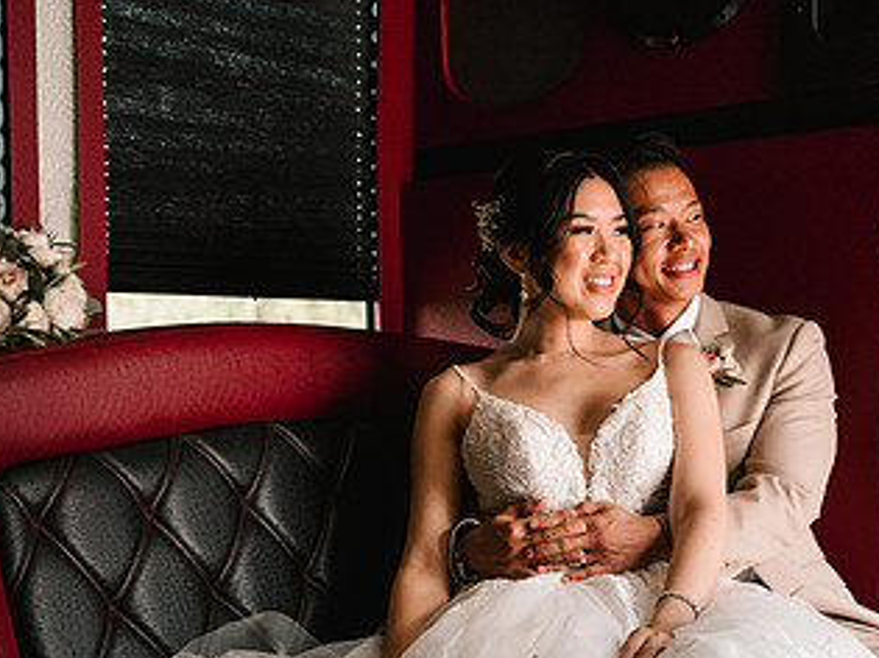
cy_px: 464
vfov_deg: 23.5
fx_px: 1574
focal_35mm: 62
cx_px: 321
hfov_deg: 31.1
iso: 500
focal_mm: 35
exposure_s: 1/200
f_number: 3.2
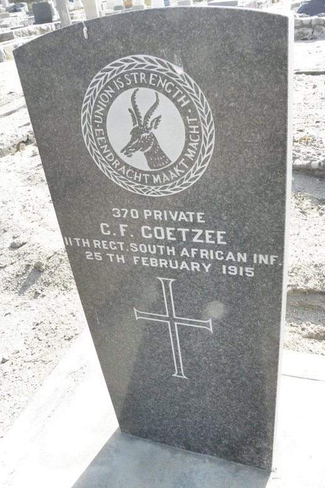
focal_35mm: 28
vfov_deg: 65.5
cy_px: 248
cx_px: 184
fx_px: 379
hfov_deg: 46.3
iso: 200
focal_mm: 4.6
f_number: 5.6
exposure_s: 1/250
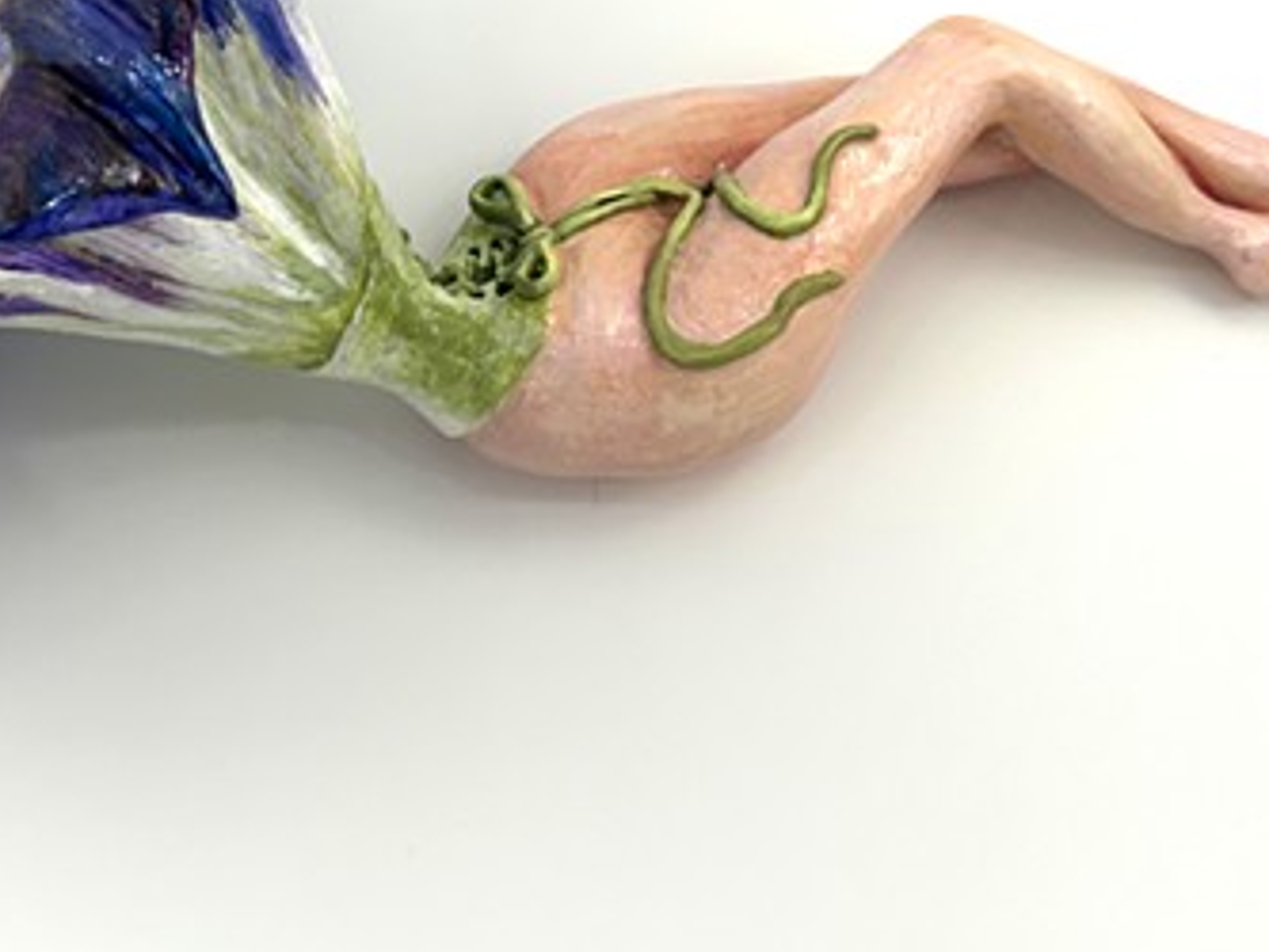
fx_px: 1834
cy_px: 198
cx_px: 591
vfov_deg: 28.5
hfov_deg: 38.2
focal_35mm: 50
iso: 100
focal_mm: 5.7
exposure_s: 1/120
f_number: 1.5
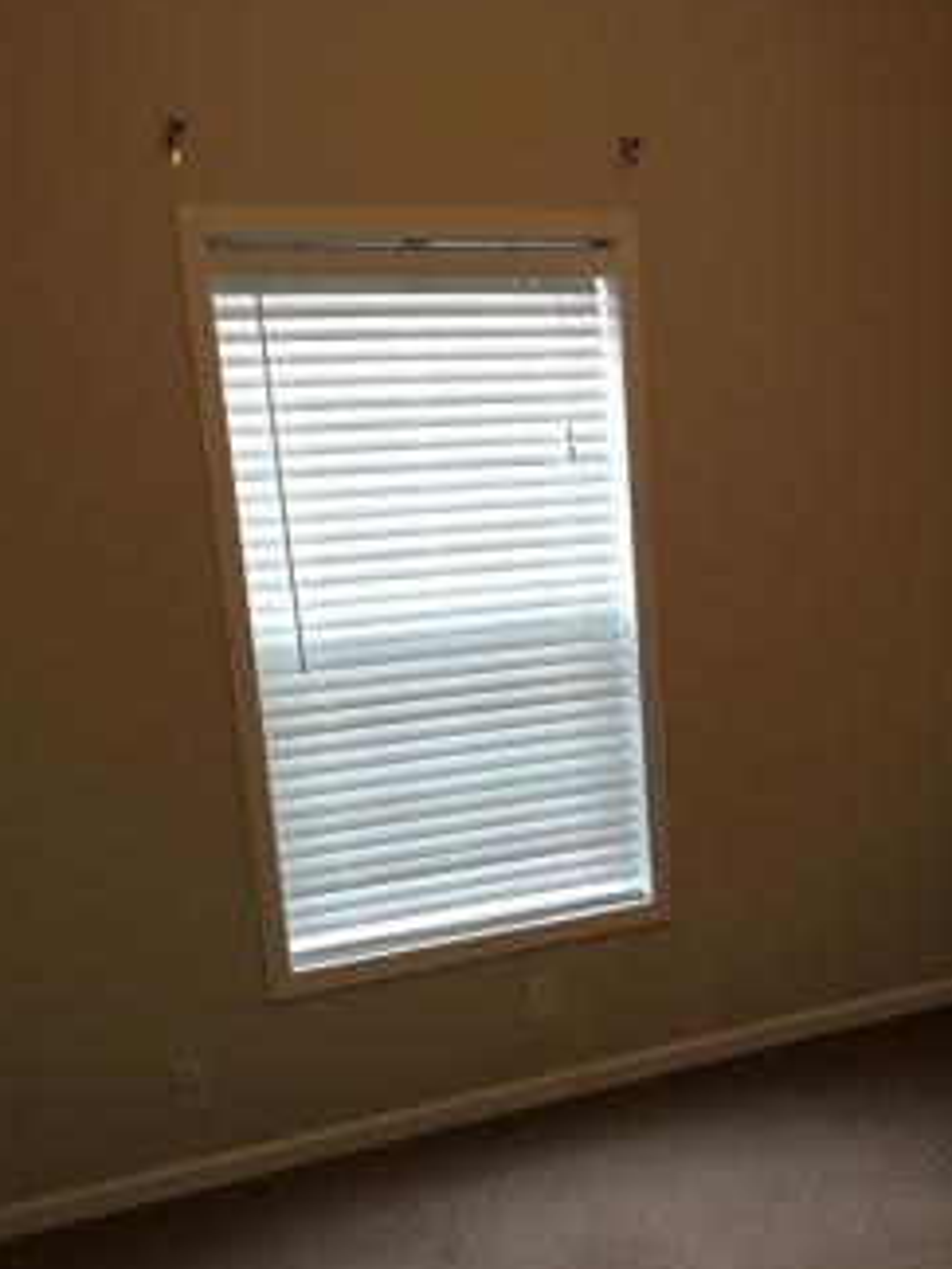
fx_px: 1577
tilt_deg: -11.6
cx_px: 623
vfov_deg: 43.0
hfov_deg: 33.3
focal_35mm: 43
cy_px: 889
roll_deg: +3.7
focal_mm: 4.15
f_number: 2.2
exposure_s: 1/30
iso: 100
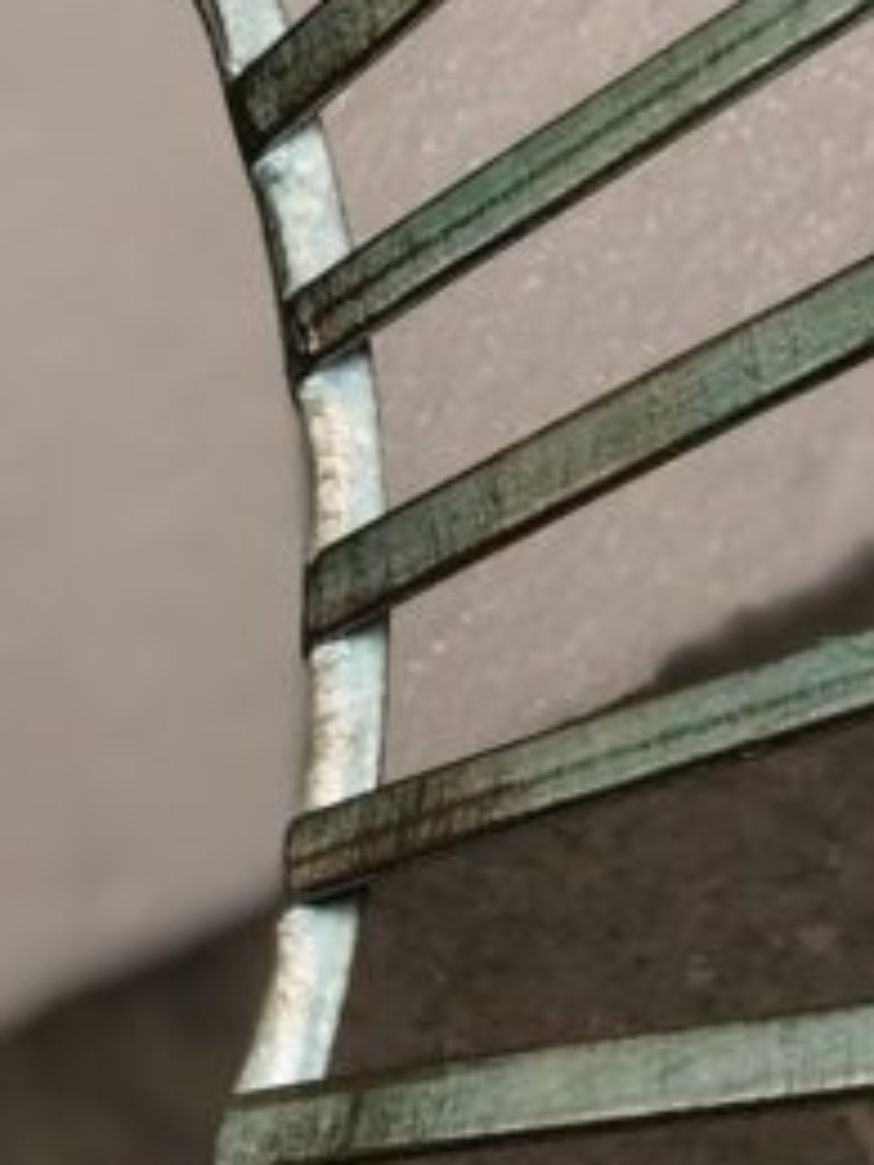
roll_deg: +7.6
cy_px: 372
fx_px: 6901
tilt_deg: -38.1
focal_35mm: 205
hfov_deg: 7.2
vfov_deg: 9.6
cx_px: 242
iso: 80
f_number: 2.4
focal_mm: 6
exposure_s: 1/33
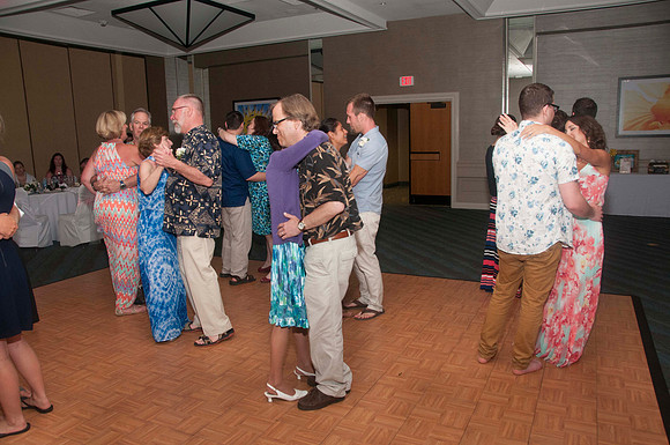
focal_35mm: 27
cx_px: 335
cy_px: 222
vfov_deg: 47.8
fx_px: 502
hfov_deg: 67.5
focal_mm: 18
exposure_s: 1/60
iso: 800
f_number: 5.6
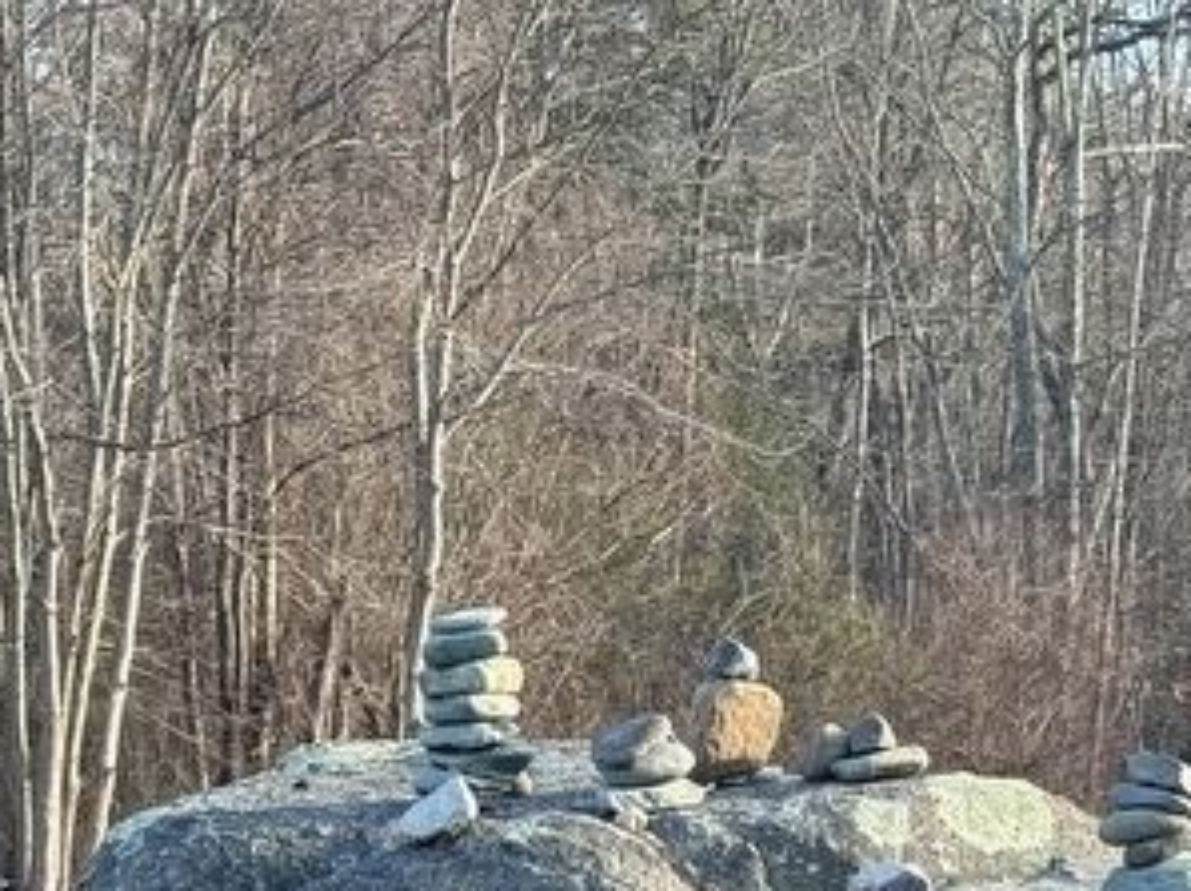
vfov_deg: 11.2
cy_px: 1095
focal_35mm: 129
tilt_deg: -4.8
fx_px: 4435
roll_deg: -0.5
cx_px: 707
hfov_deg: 15.3
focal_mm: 6.76
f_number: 1.78
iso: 80
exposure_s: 1/506
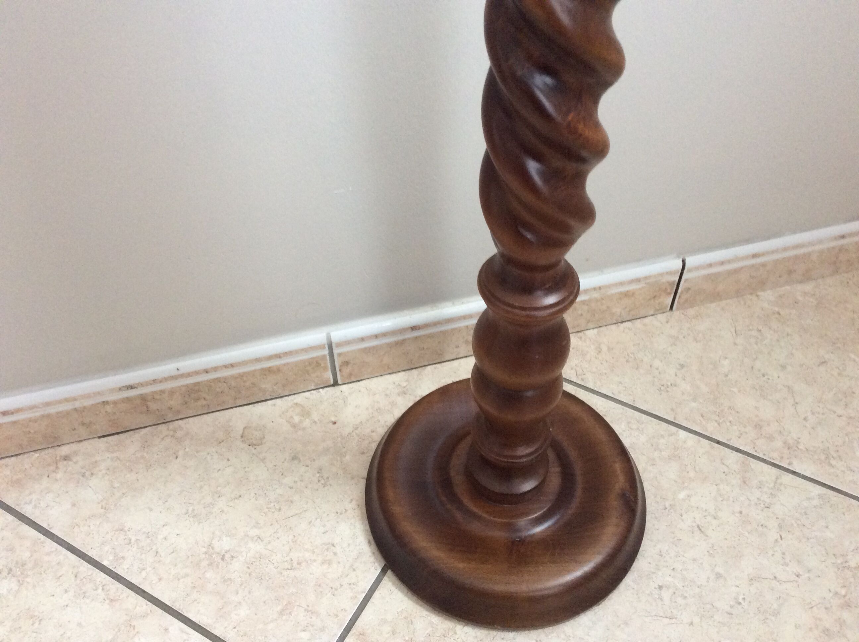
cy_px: 321
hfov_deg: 56.9
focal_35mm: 32
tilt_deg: -48.9
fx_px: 793
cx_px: 430
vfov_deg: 44.1
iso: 160
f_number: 2.4
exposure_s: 1/25
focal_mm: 3.3
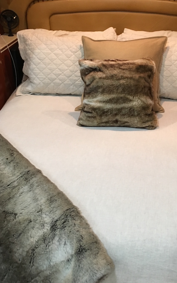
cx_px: 116
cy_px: 116
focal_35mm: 37
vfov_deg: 52.5
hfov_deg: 34.2
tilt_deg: -27.4
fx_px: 286
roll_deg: -0.1
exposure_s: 1/17
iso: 200
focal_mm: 4.15
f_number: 2.2
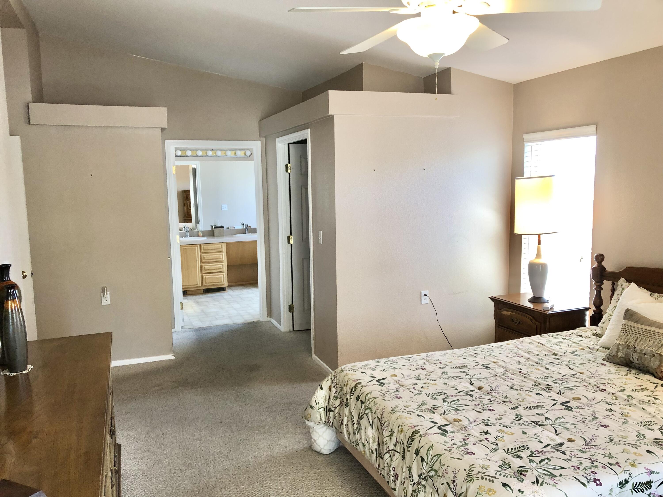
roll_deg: +1.5
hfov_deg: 63.4
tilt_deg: -7.8
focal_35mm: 28
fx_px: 536
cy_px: 248
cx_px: 332
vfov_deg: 49.7
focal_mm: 4
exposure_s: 1/30
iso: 32
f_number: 1.8
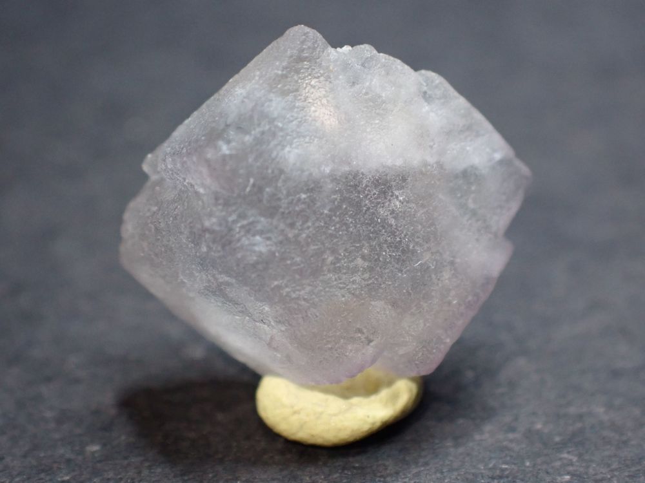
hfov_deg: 19.6
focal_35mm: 100
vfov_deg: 14.8
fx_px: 1863
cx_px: 322
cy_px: 242
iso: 800
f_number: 4.9
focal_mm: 18
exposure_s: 1/125
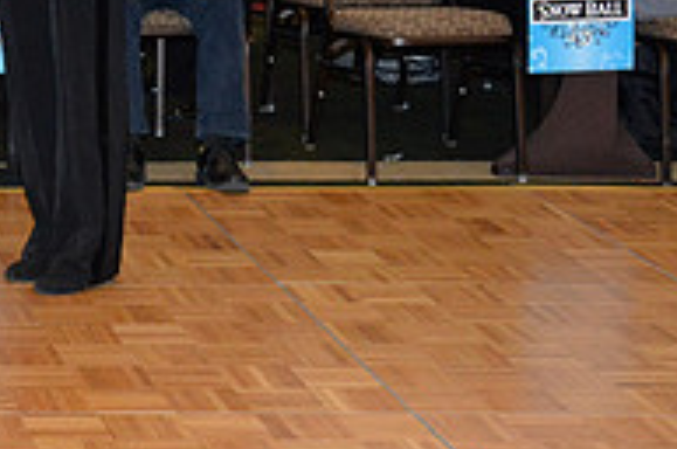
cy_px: -149
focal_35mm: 132
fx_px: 2478
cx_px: -319
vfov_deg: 10.1
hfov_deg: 14.6
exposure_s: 1/250
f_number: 5
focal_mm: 44
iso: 2500
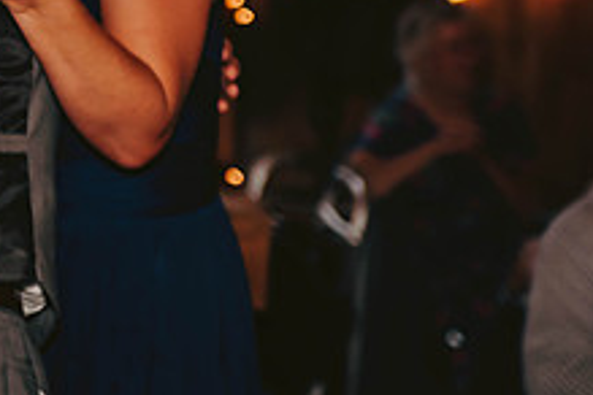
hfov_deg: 10.2
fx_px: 3278
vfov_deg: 6.8
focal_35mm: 199
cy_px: -118
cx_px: -100
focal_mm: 75
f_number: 2.8
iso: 800
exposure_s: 1/200
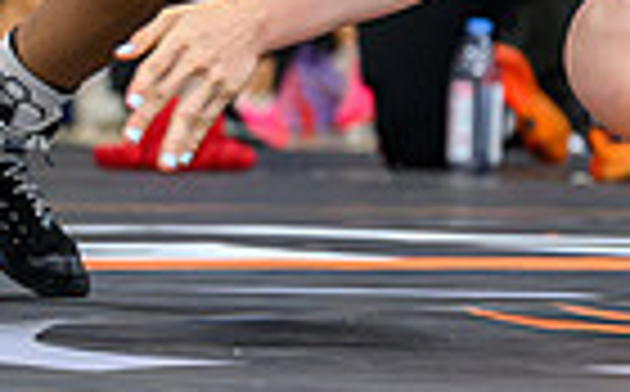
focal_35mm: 496
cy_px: -69
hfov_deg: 4.2
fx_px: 8502
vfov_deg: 2.6
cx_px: 895
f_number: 2.8
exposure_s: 1/800
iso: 3200
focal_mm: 81
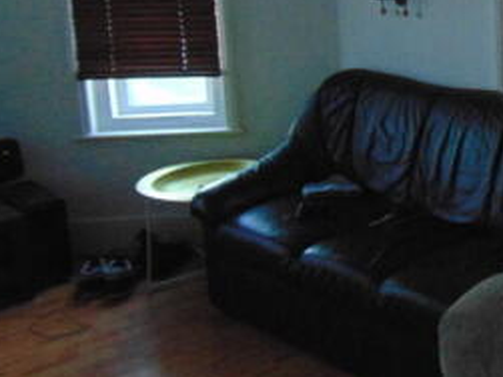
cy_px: 57
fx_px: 842
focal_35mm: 58
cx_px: 552
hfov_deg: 29.9
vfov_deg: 24.7
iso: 400
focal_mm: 4.5
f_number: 3
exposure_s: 1/10
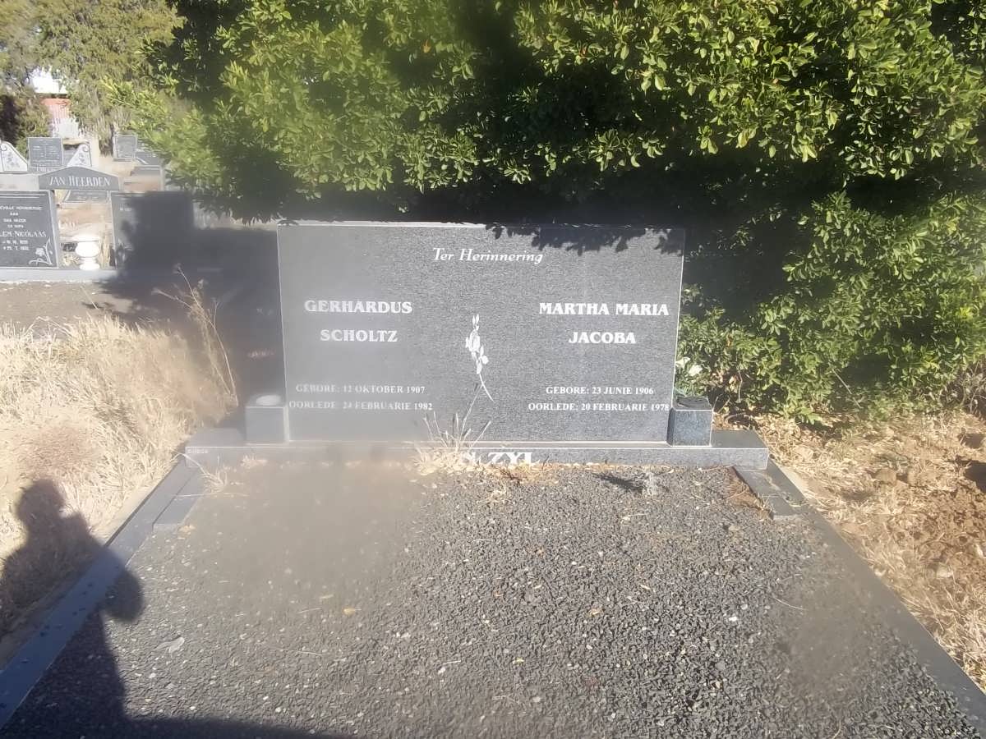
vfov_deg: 44.2
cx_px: 493
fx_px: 911
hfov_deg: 56.8
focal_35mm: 32
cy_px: 370
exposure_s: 1/250
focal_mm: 5.7
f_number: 5.5
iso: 80
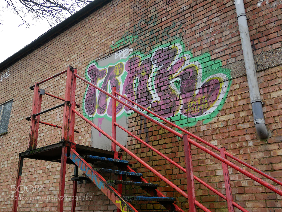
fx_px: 277
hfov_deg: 53.9
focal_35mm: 34
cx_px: 141
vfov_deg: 41.8
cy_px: 106
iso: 200
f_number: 4.1
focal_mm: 17
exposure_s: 1/100
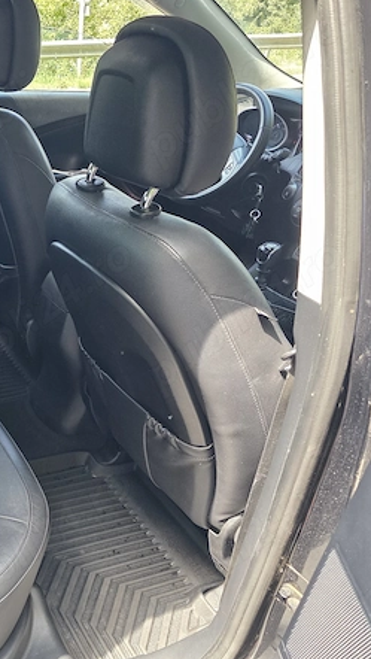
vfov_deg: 58.0
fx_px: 594
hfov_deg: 29.9
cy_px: 332
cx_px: -70
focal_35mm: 34
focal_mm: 6.3
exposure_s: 1/180
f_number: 1.7
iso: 200
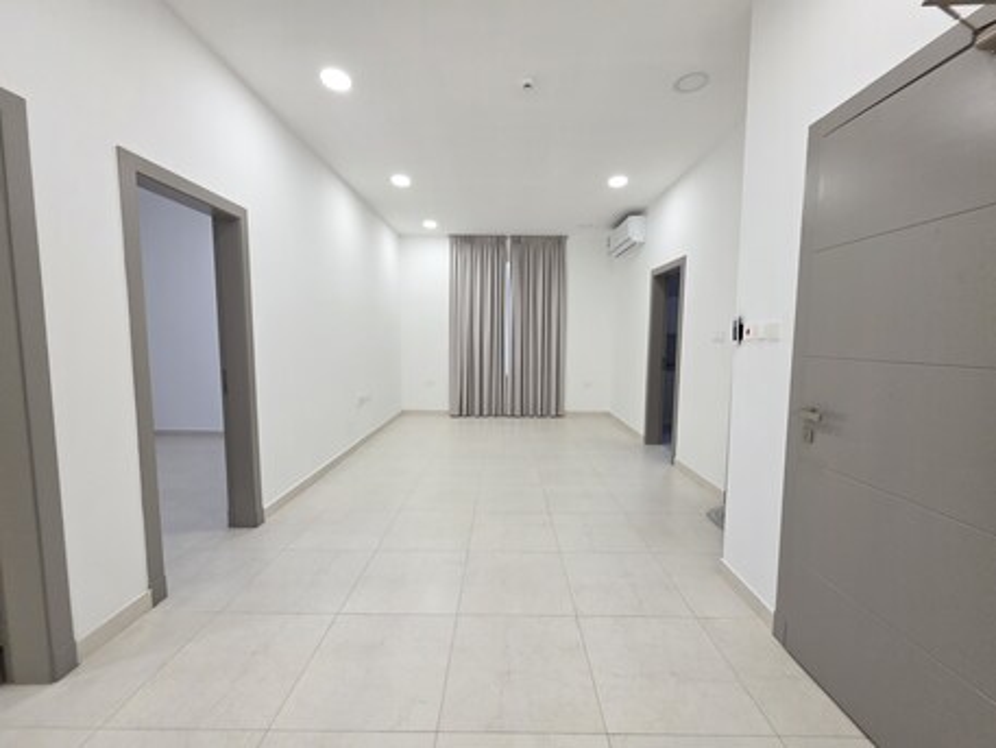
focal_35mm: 13
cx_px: 498
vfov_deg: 89.9
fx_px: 374
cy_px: 374
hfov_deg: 106.2
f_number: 1.9
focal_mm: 2.2
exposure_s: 1/359
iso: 320
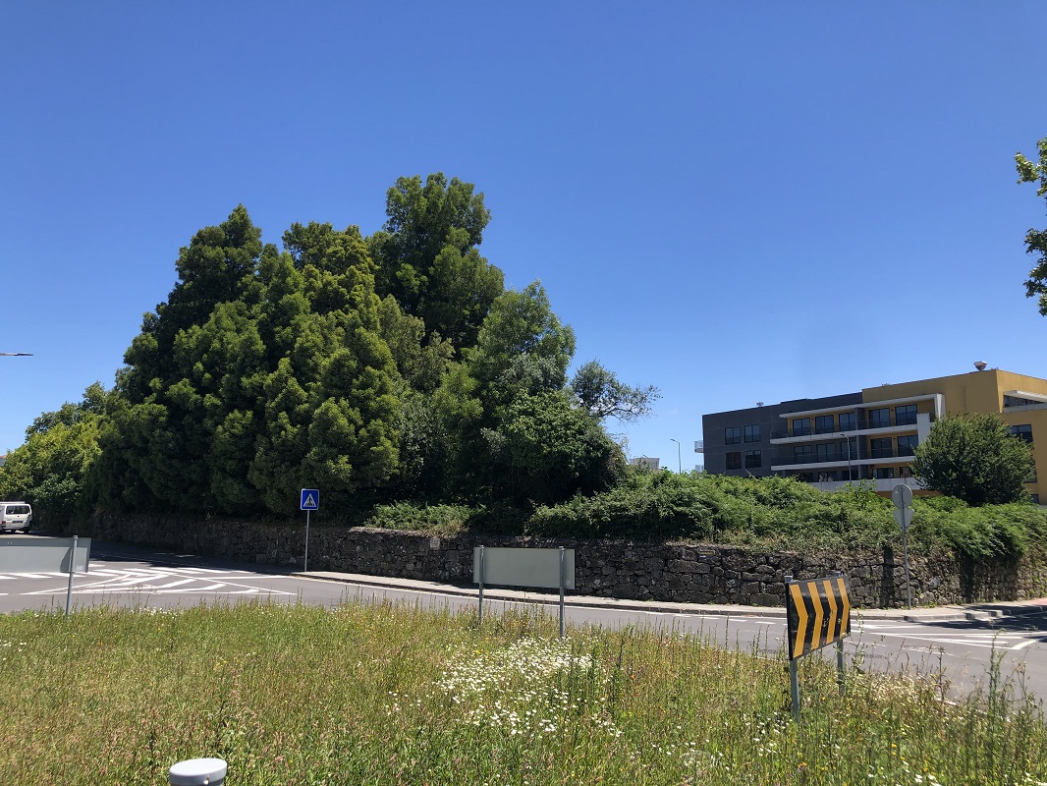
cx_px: 524
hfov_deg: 63.4
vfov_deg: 49.8
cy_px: 393
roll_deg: -1.1
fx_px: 847
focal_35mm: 28
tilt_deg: +8.9
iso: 20
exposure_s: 1/1372
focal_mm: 3.99
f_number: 1.8
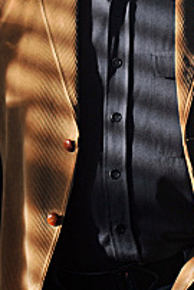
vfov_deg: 6.2
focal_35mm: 334
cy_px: 73
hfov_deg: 4.1
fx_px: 2695
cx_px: 139
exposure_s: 1/200
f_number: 2.8
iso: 400
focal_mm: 135
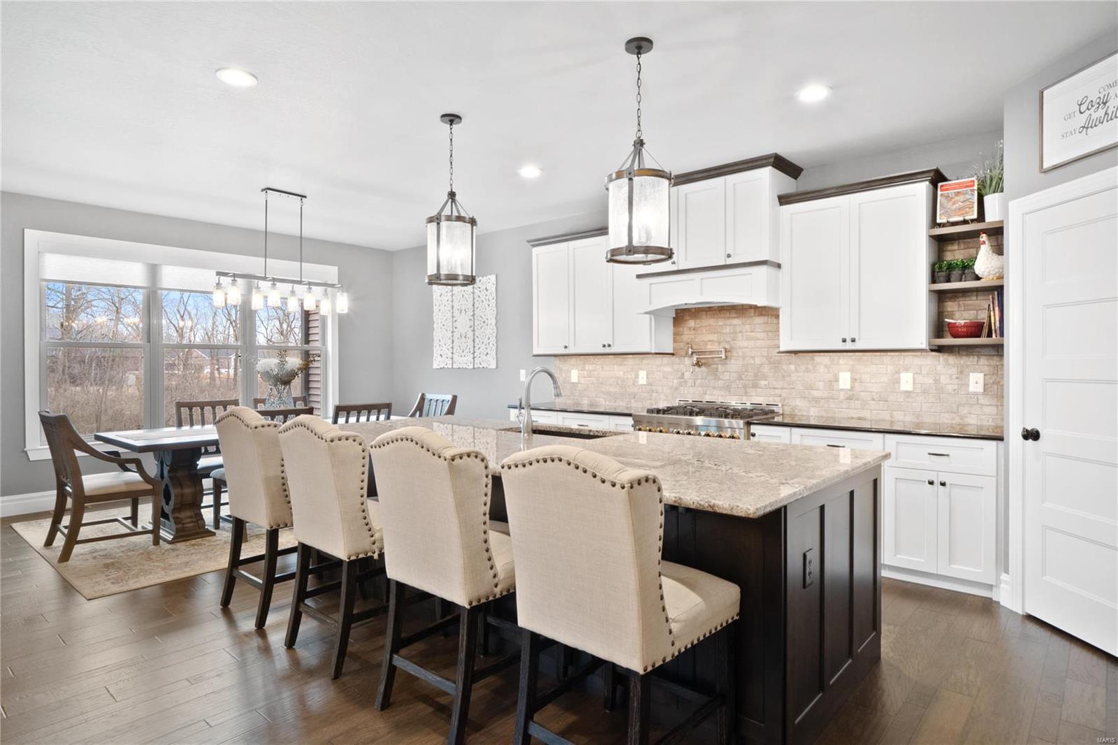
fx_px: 621
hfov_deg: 84.0
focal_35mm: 20
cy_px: 372
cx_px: 559
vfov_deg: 61.9
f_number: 10
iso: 400
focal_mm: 10
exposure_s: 1.3
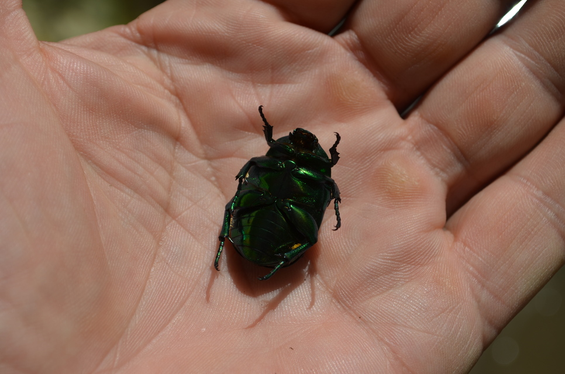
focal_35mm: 82
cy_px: 187
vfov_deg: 16.5
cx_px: 282
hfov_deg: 24.7
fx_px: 1292
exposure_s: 1/640
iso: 100
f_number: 8
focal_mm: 55
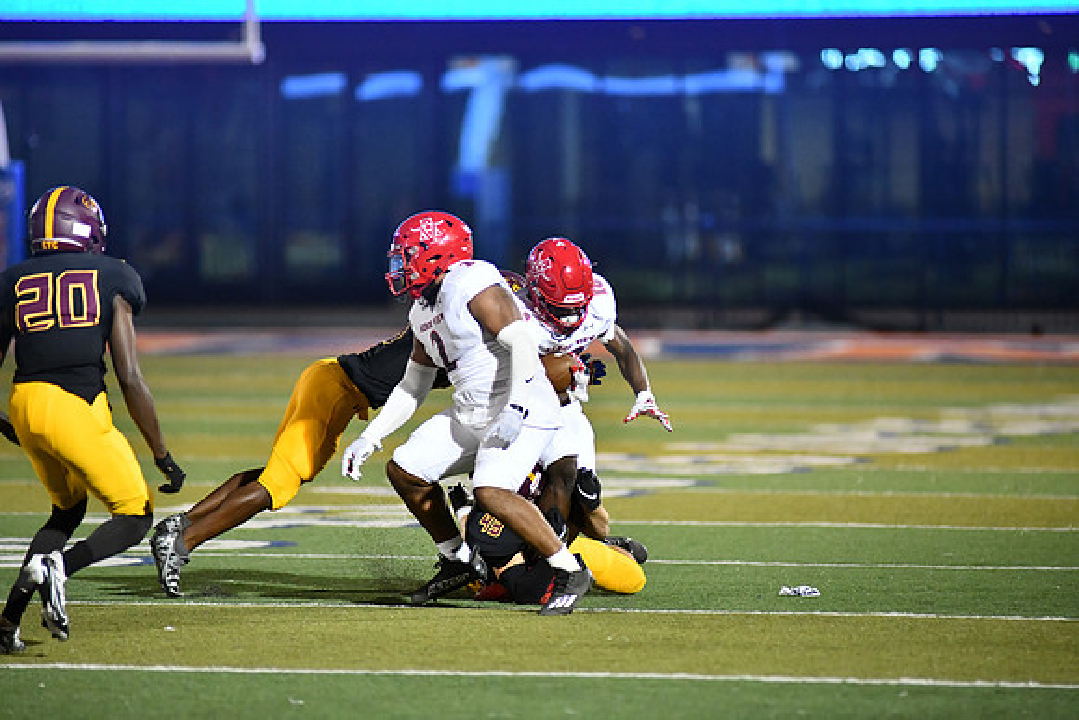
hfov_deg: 6.9
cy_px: 360
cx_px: 540
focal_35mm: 300
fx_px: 8993
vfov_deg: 4.6
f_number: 2.8
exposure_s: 1/1250
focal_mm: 300
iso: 5600
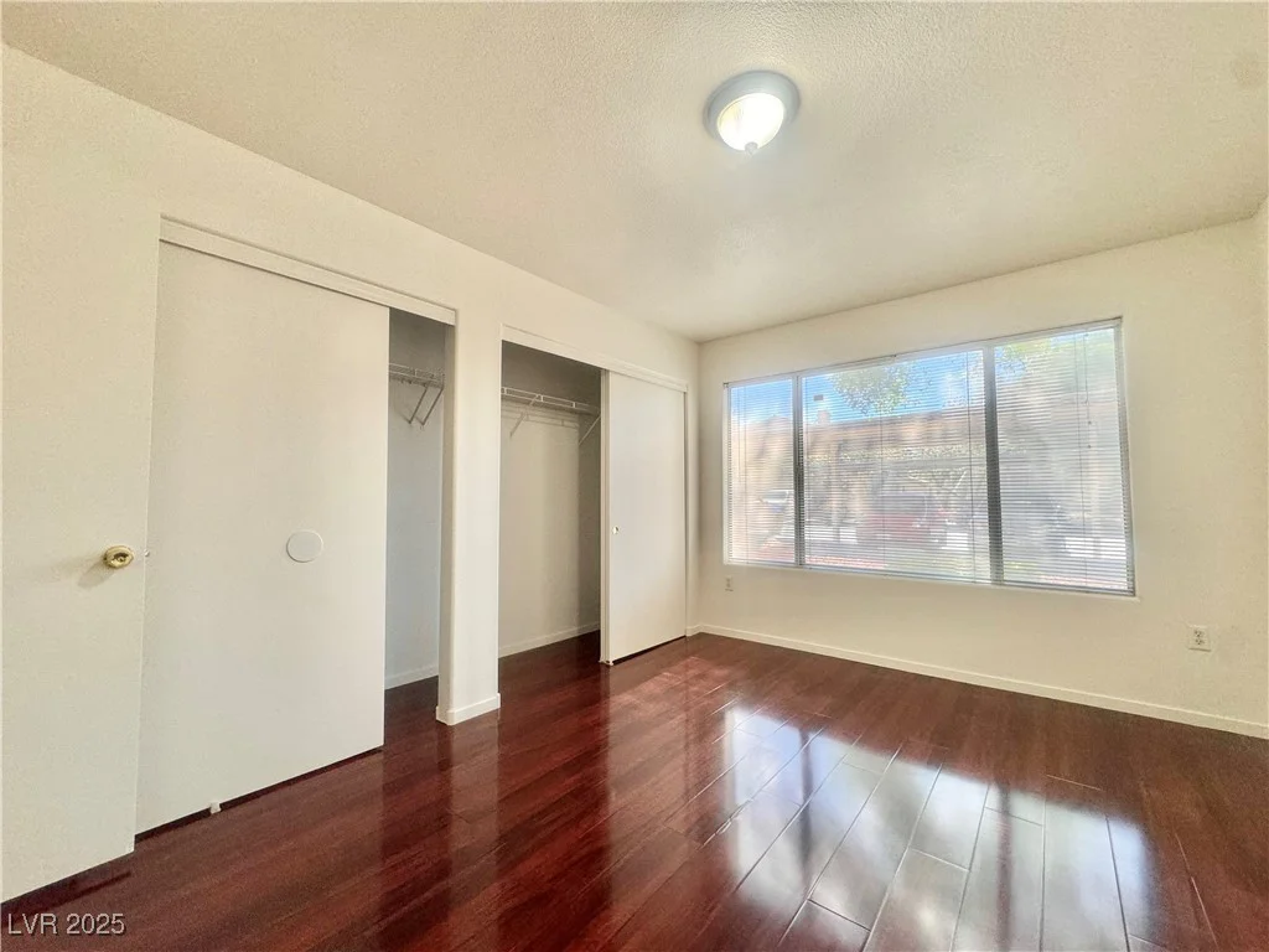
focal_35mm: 14
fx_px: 513
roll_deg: +0.0
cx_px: 634
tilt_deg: +2.7
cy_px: 476
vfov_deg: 85.7
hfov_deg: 102.1
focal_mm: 2.22
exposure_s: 1/120
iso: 160
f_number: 2.2
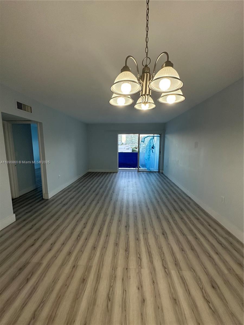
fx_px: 132
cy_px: 162
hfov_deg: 85.7
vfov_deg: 102.1
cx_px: 122
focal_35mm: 14
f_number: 2.2
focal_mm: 2.22
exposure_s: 1/120
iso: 160
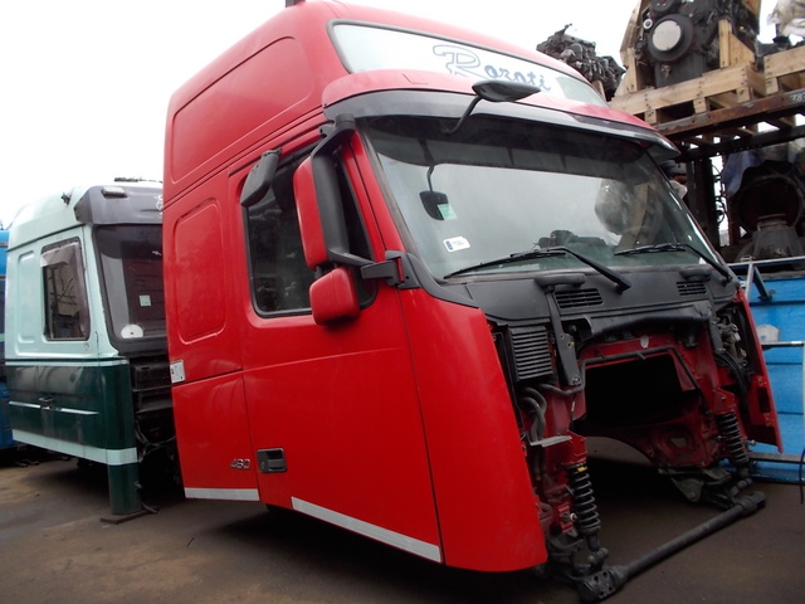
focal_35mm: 29
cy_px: 302
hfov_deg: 61.7
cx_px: 402
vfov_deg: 48.2
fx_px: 674
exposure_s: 1/100
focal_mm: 4.1
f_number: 3.3
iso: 80
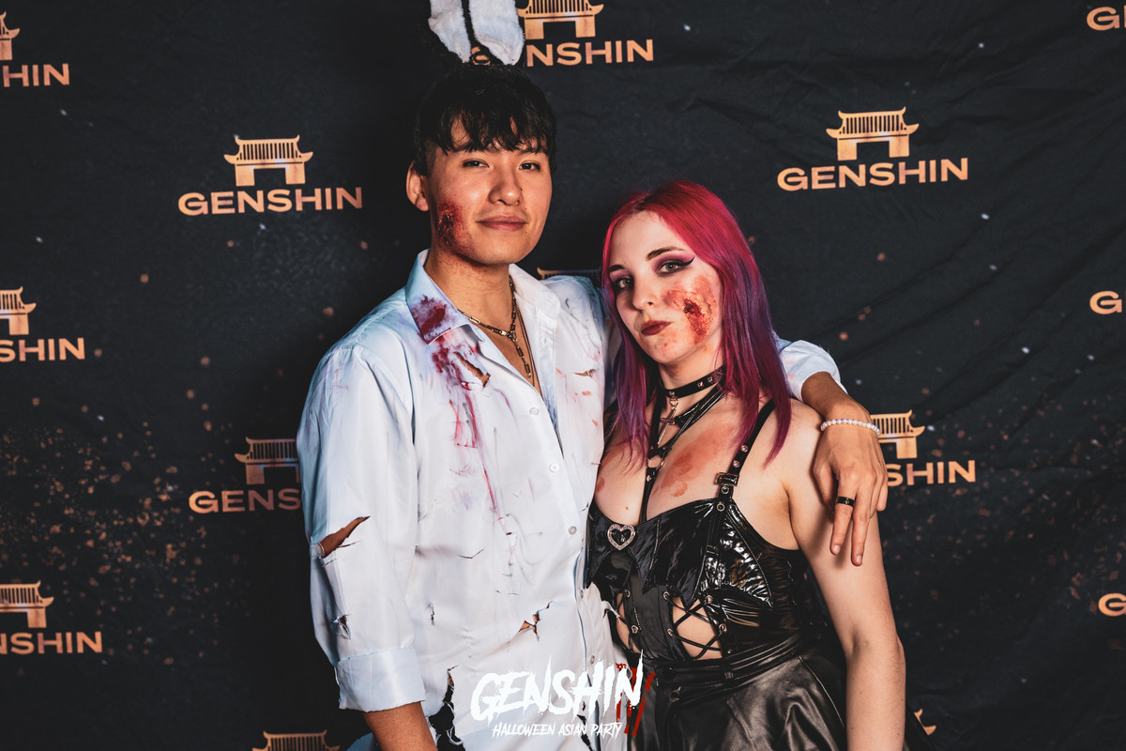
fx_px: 1657
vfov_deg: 25.5
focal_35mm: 53
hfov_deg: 37.5
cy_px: 364
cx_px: 501
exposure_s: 1/80
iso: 500
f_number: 2.8
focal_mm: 45.7
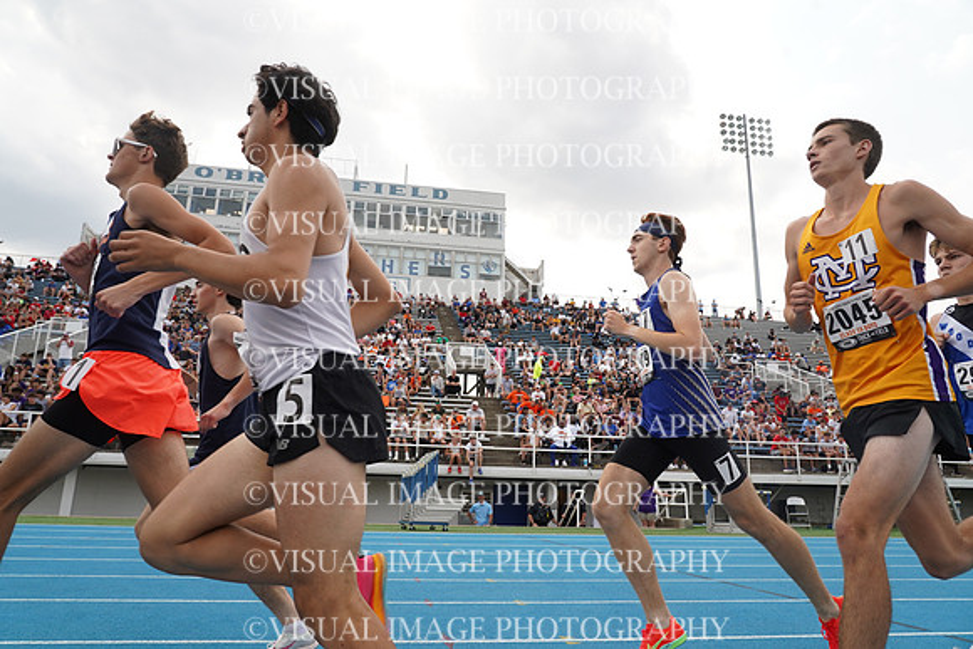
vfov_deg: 53.2
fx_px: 649
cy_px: 324
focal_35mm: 24
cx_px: 486
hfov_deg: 73.7
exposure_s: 1/1250
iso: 1000
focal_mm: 24
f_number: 8
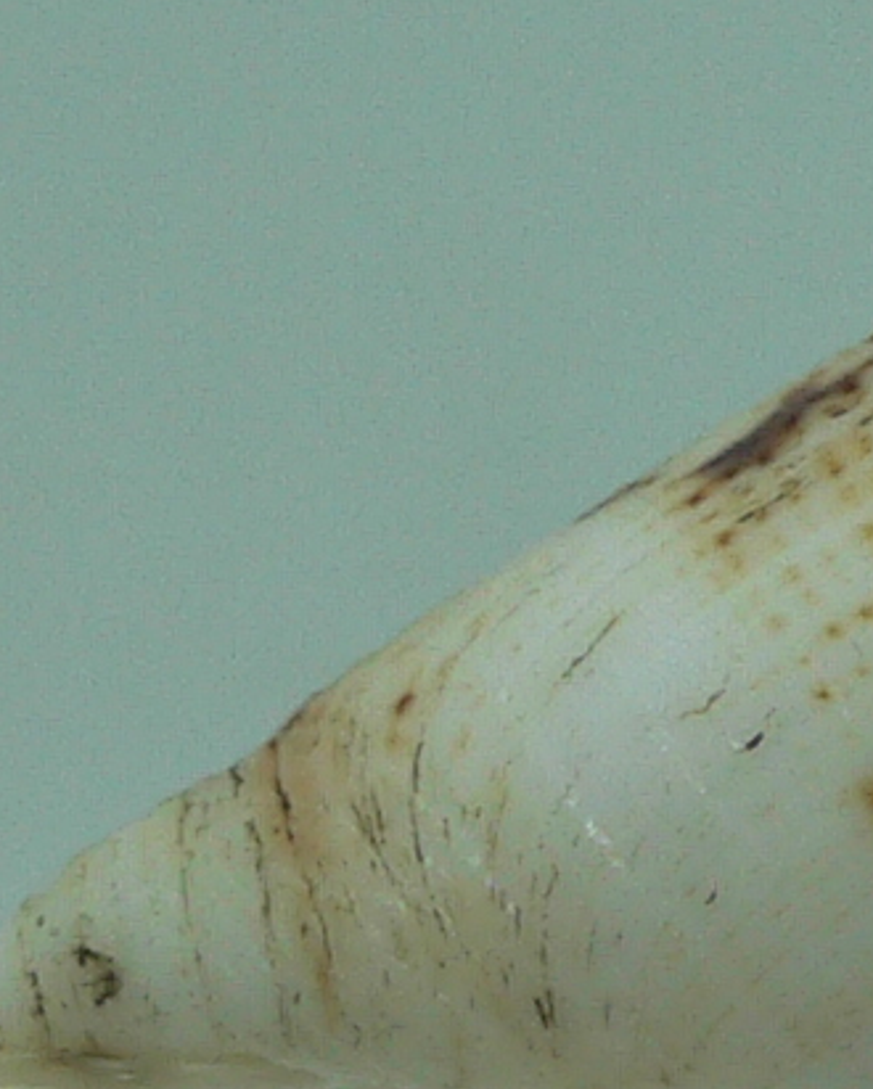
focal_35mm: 167
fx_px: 5390
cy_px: 1184
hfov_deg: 9.0
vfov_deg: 11.4
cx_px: 1288
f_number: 2.8
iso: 80
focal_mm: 4.6
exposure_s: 1/80
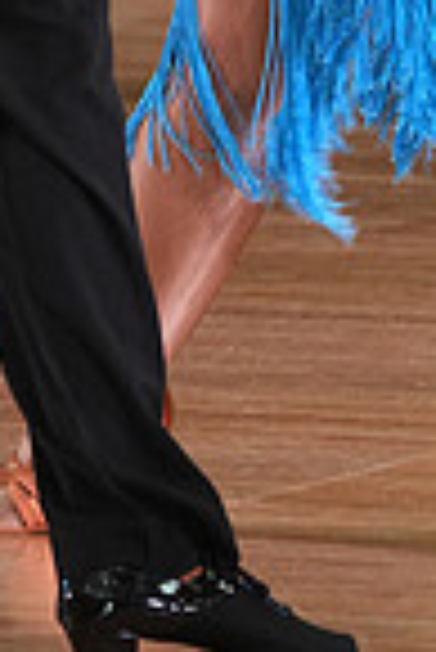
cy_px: -400
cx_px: 128
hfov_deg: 2.7
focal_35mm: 516
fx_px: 9351
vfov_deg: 4.0
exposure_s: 1/200
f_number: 5.6
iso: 2500
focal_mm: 129
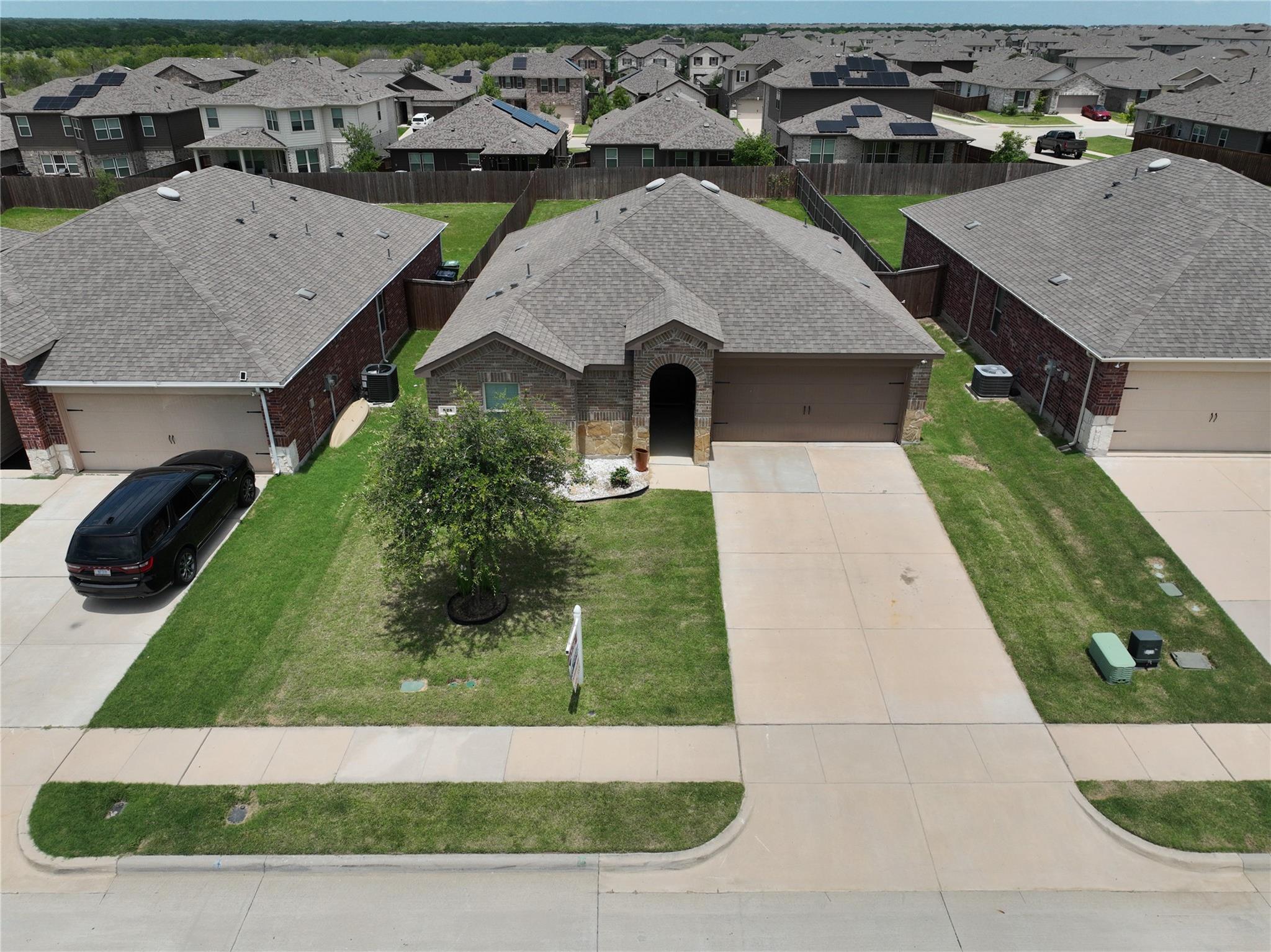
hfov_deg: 71.6
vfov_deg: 56.8
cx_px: 636
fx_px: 881
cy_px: 476
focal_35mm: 24
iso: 140
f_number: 2.8
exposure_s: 1/3200
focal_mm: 12.29
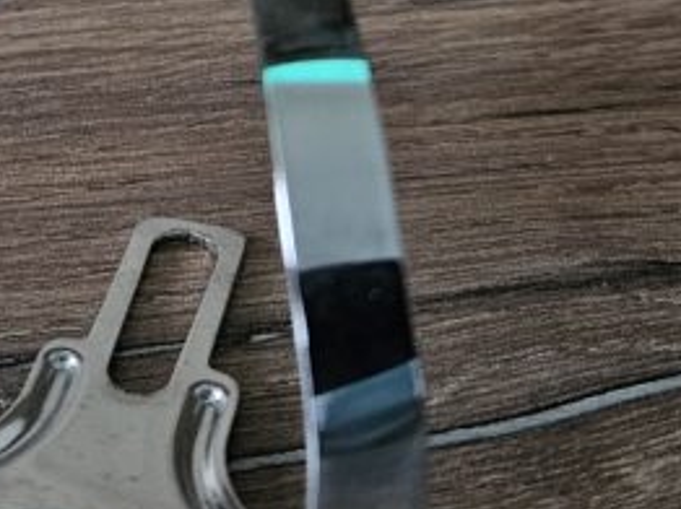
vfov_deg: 15.5
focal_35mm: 90
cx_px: 18
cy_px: -171
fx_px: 1769
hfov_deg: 21.1
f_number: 1.8
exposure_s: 1/25
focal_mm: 5.4
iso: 640
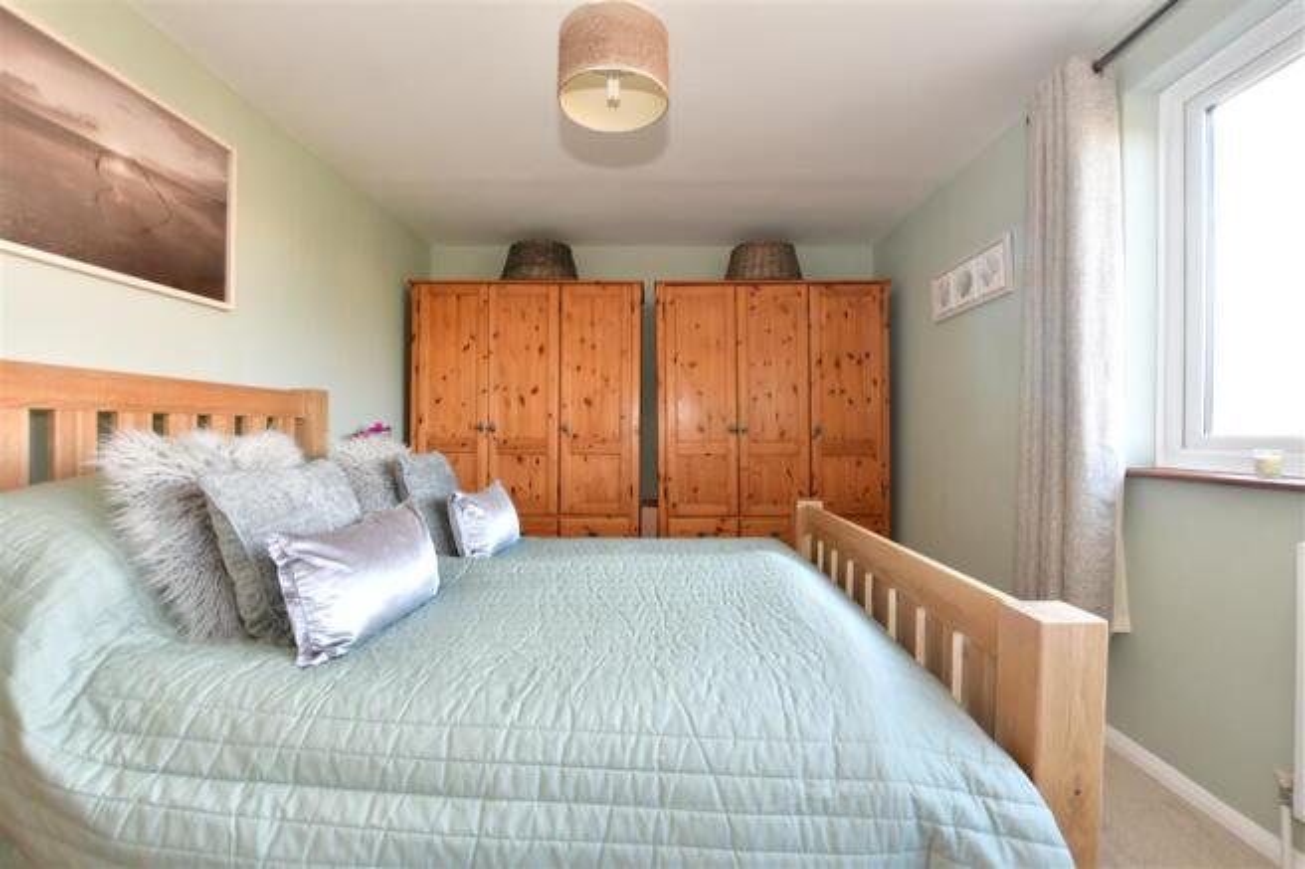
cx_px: 652
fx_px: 544
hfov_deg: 100.4
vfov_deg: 77.3
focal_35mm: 15
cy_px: 434
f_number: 8
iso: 200
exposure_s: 1/5
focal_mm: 10
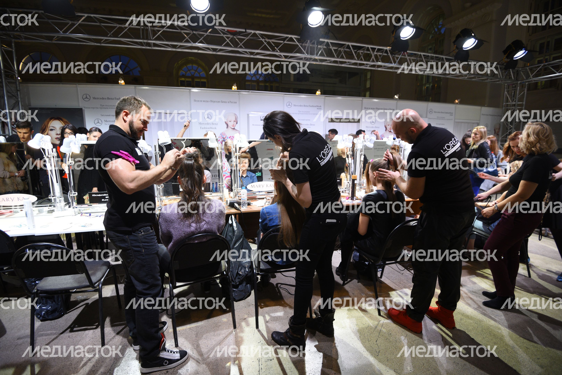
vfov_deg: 73.8
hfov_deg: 96.7
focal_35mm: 16
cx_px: 281
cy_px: 188
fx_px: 250
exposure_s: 1/125
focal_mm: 16
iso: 1000
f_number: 4
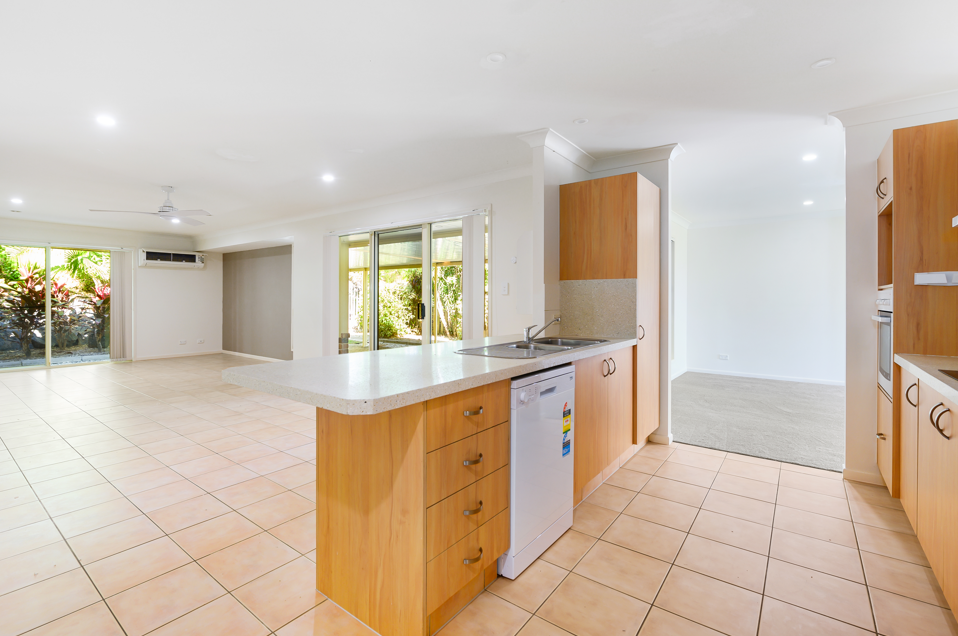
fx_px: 425
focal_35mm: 16
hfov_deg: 96.7
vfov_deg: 73.6
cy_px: 305
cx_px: 452
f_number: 6.3
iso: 250
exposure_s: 1/30
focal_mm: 14
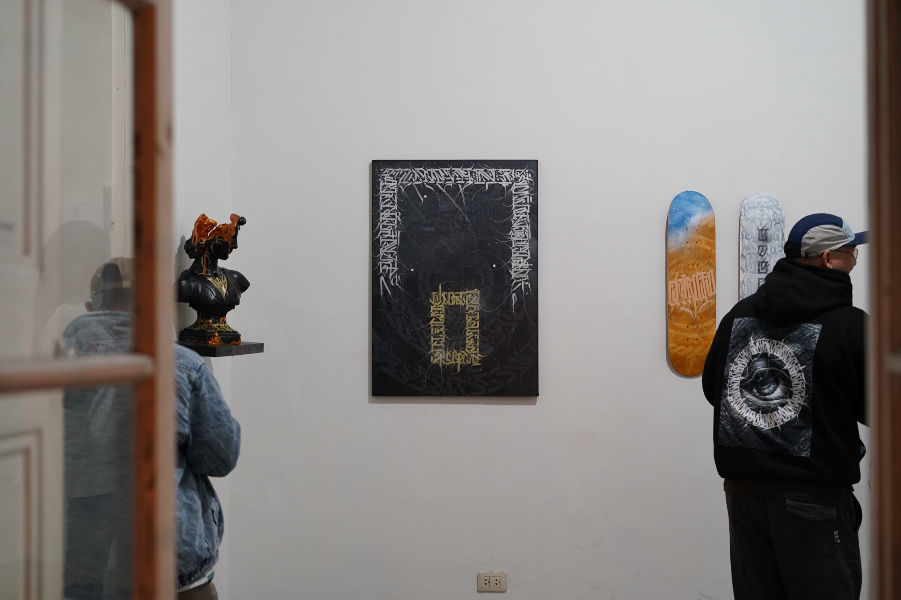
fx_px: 1251
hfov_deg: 39.6
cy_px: 300
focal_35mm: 50
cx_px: 450
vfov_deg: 27.0
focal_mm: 50
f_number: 3.2
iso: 1600
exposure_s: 1/160
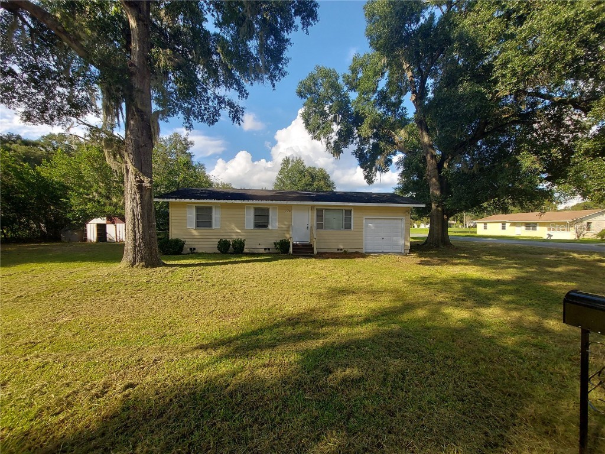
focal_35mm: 13
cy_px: 227
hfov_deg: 106.2
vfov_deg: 89.9
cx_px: 302
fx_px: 227
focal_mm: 1.74
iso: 50
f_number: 2.2
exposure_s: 1/770
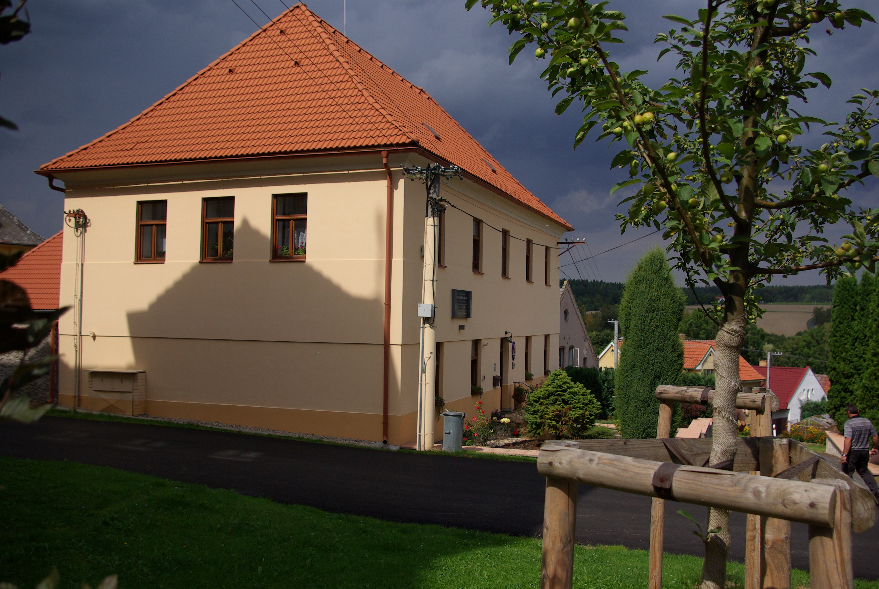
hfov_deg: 59.4
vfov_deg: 41.8
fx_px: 770
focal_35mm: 32
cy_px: 294
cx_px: 440
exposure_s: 1/1500
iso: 200
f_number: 5.6
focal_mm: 21
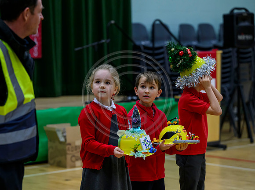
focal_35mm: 124
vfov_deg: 11.9
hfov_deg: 16.0
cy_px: 95
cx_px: 142
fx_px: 910
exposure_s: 1/400
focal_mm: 115
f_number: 3.5
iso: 3200
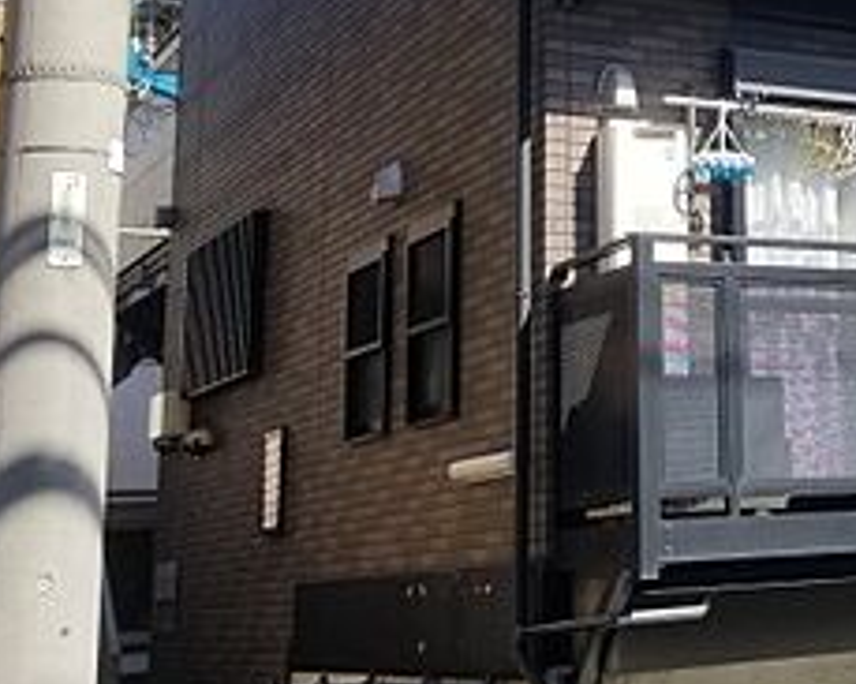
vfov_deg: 21.3
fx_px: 1798
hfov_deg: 24.1
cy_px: 131
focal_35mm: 71
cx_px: 1054
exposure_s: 1/2048
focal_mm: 4.25
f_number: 1.7
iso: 50
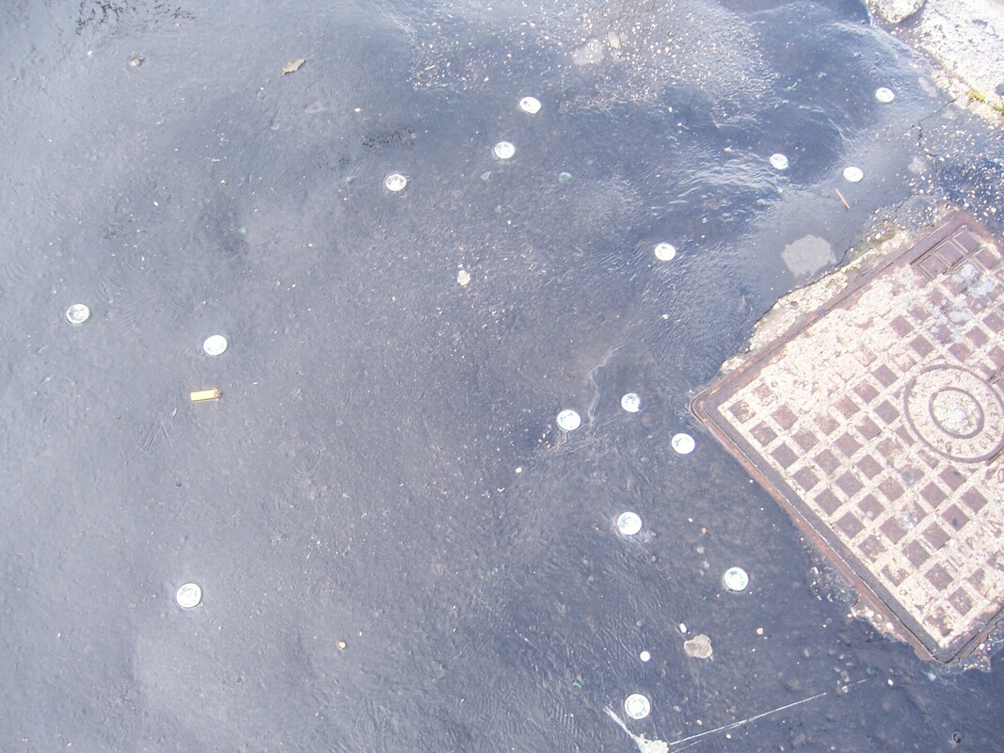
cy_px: 376
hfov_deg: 51.4
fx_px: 1044
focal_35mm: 36
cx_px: 502
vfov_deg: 39.6
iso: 80
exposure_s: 1/80
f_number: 2.8
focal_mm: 6.2
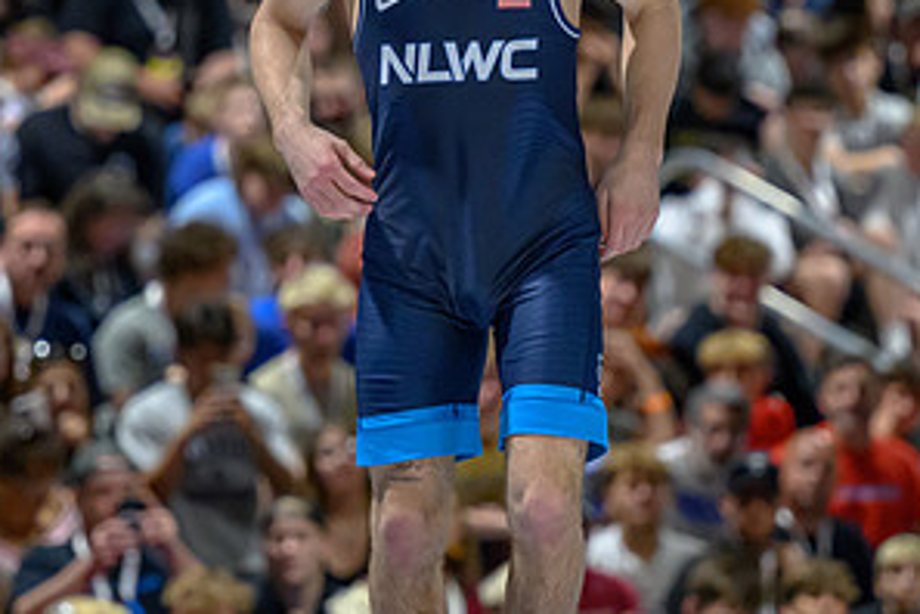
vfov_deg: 3.8
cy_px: 207
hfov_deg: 5.7
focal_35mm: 362
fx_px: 9250
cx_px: 467
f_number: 2.8
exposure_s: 1/400
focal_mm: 150
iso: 5600
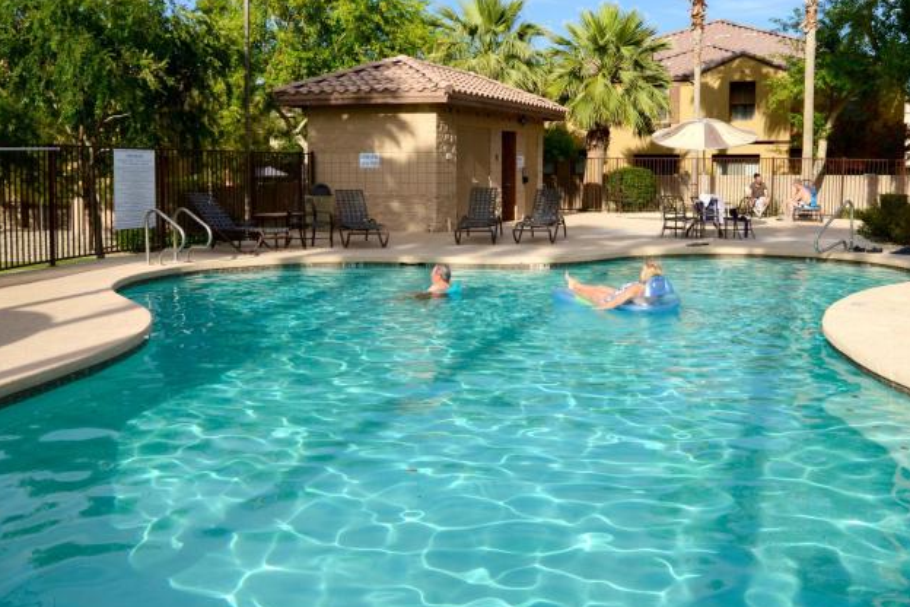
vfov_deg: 37.6
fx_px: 885
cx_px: 497
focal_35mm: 35
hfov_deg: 54.4
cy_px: 228
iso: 200
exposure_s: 1/400
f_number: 10
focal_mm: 19
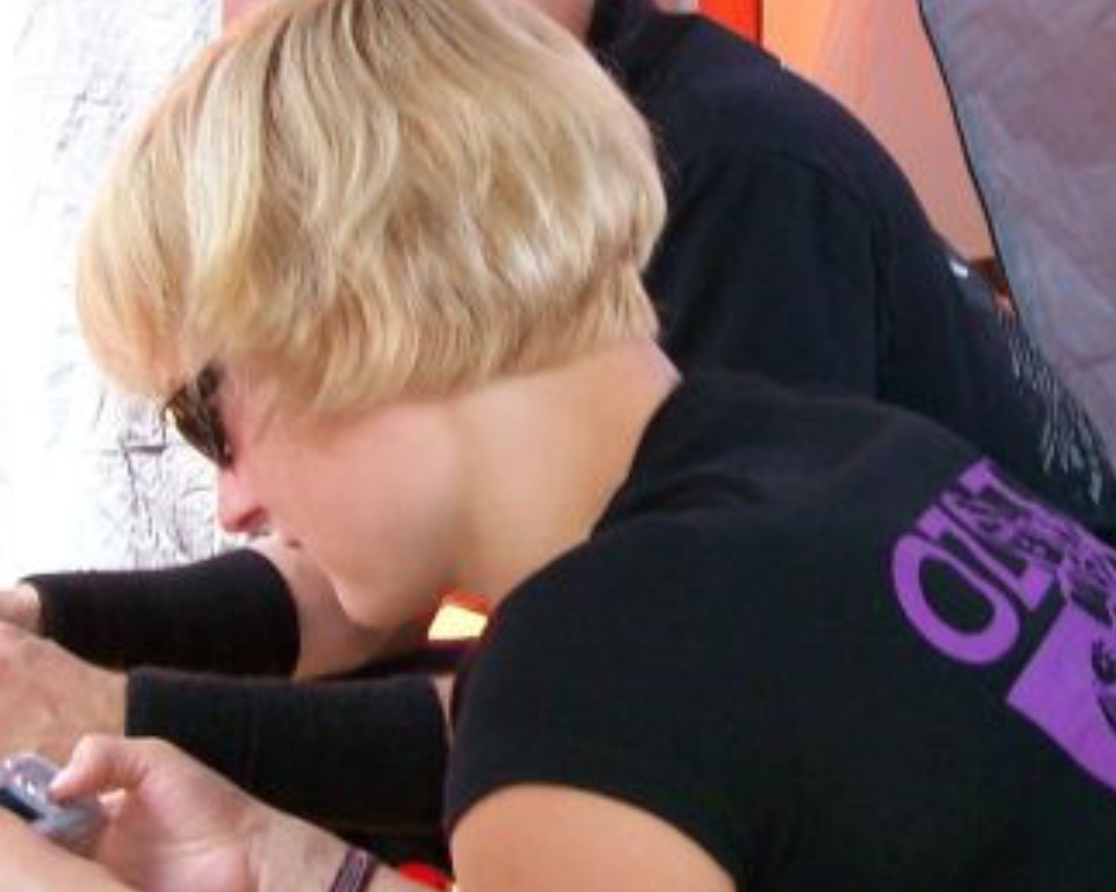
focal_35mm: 87
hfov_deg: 22.0
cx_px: 567
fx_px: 2872
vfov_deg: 17.6
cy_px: 377
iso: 80
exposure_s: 1/130
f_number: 2.7
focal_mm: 6
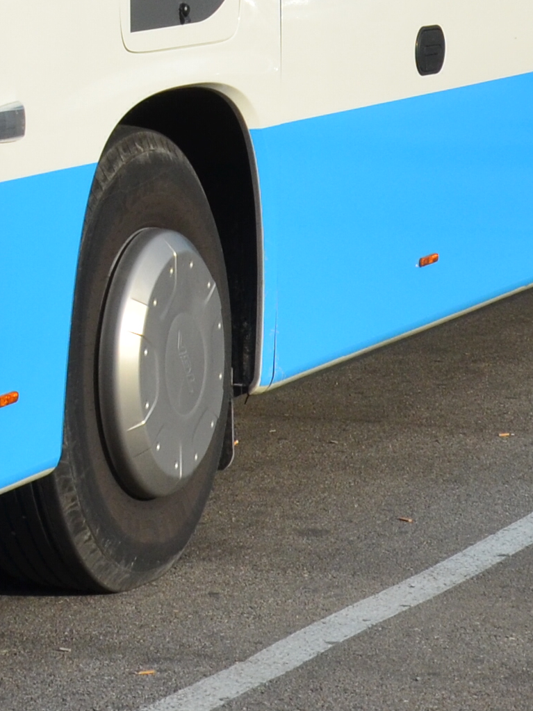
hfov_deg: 8.4
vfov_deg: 11.0
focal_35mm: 173
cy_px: -304
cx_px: -185
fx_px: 3559
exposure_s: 1/2000
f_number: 7.1
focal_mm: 25
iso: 400
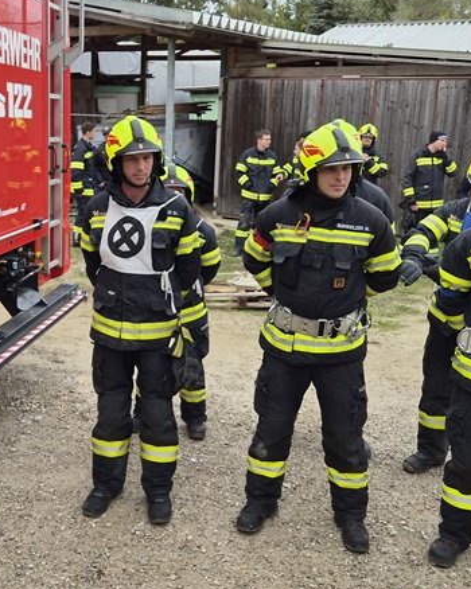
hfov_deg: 35.8
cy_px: 257
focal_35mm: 41
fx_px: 715
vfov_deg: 44.7
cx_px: 132
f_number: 1.8
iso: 50
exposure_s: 1/1092
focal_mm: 5.4
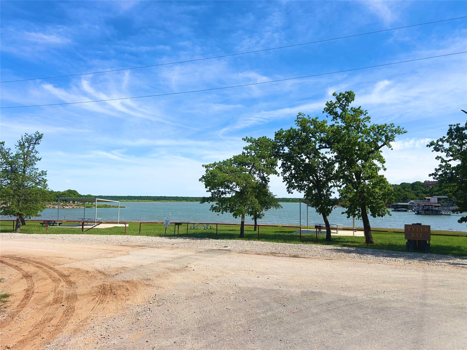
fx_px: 351
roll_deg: +0.0
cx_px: 234
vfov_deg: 53.1
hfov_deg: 67.3
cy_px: 175
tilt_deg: +2.9
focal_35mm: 26
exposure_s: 1/6579
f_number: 1.5
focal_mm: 5.7
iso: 50
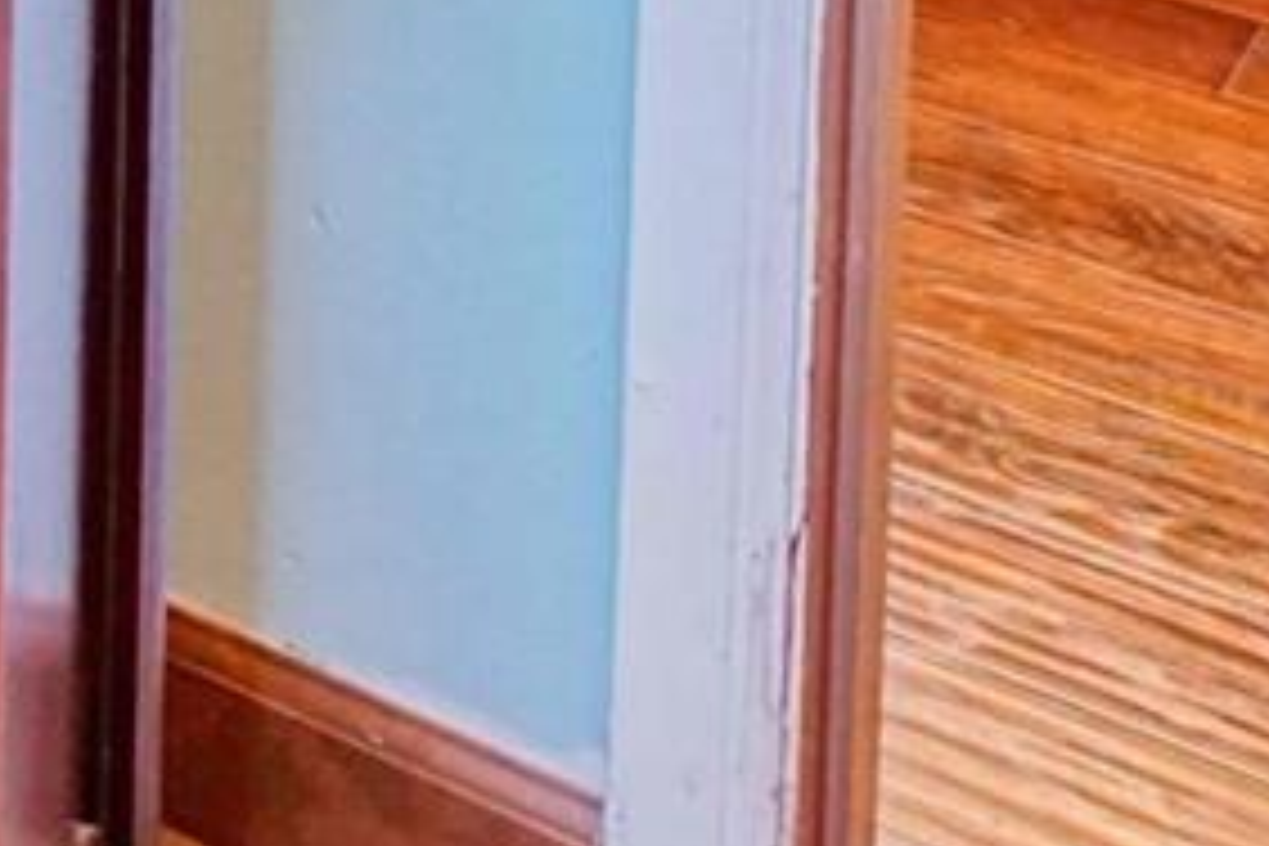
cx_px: -1166
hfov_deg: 17.8
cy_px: -1256
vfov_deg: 12.3
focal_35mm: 85
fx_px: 2996
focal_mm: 10
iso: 800
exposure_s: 1/4
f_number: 7.1
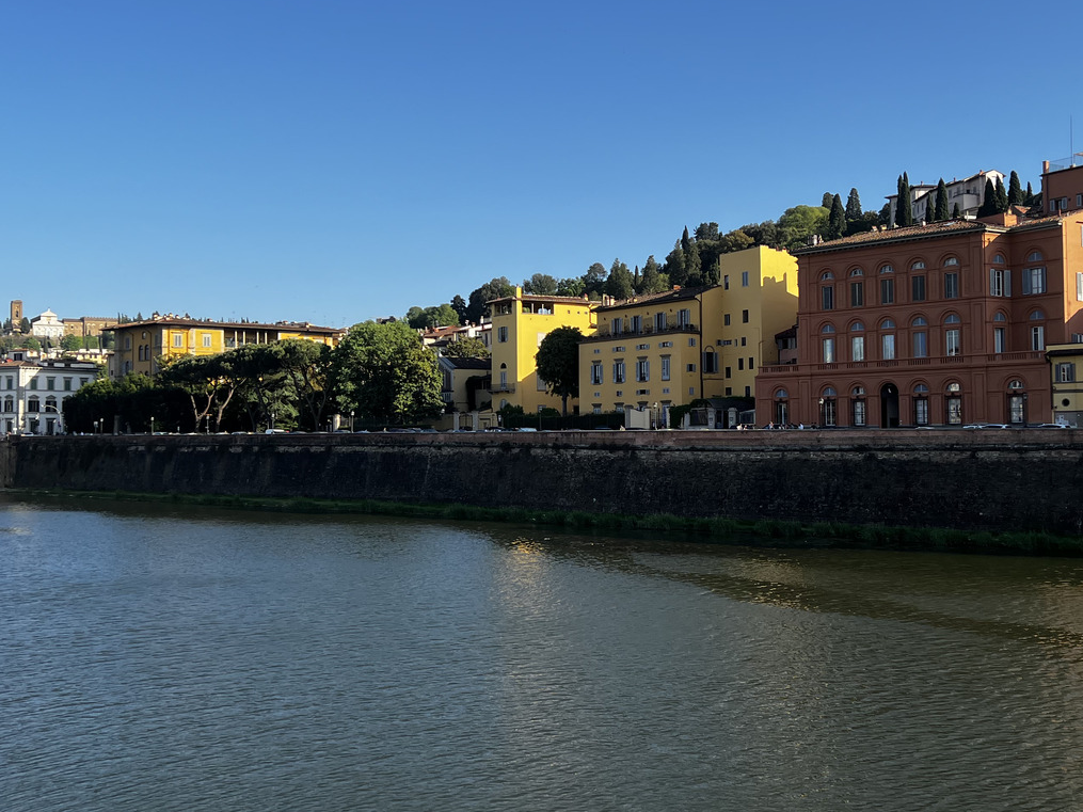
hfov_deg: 45.7
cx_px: 598
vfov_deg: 35.1
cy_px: 377
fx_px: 1283
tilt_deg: +2.1
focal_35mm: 41
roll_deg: +1.2
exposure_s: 1/2762
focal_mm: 5.7
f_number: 1.5
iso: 50
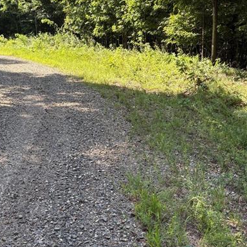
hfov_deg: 36.8
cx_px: 114
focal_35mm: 46
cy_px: 78
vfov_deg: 36.3
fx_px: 371
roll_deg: -3.0
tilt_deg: -15.5
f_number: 1.6
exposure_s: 1/462
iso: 50
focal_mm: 5.96
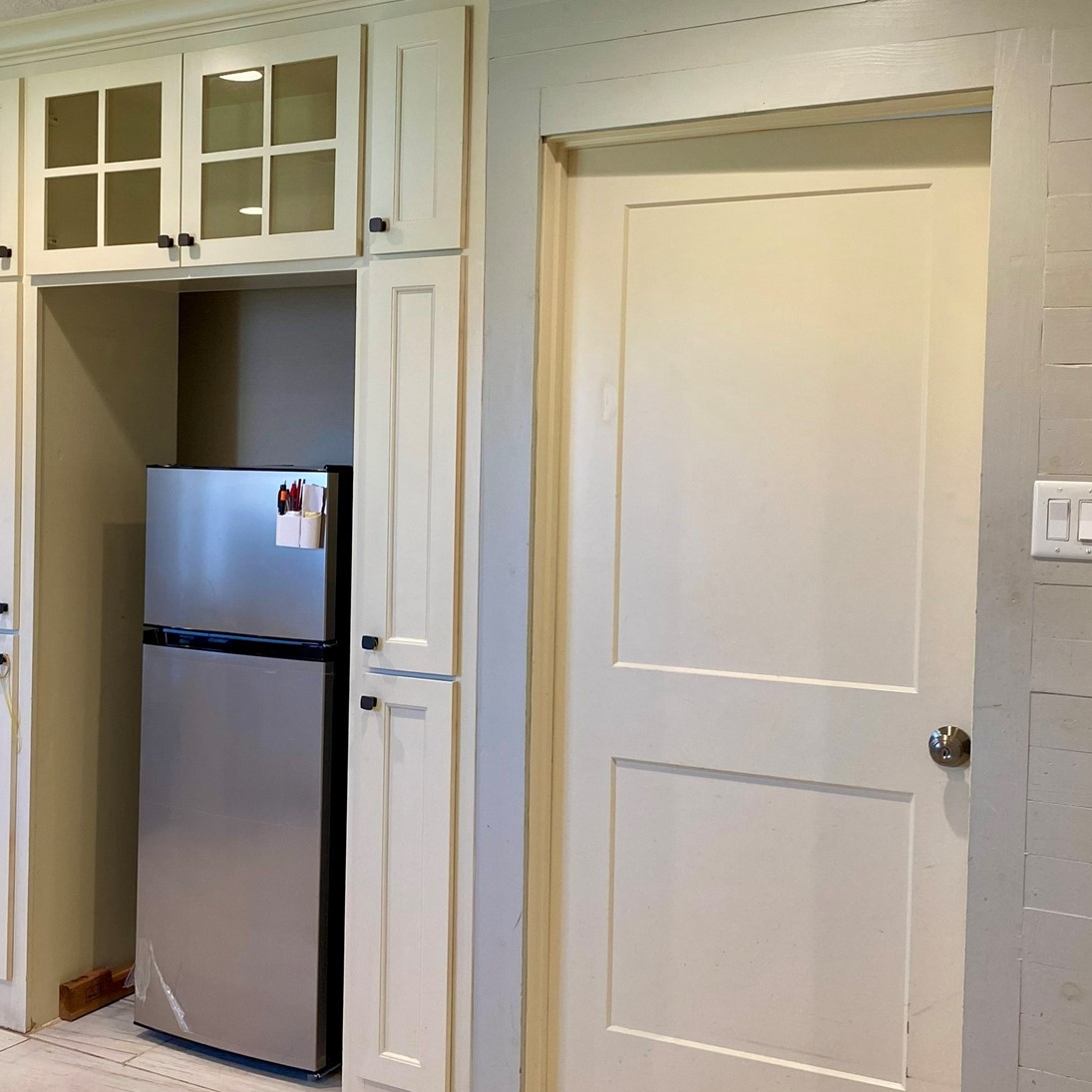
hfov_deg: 38.8
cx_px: 384
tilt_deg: -2.5
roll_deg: -1.8
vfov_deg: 39.2
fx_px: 1535
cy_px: 512
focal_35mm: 43
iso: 80
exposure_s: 1/60
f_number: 1.8
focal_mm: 4.25
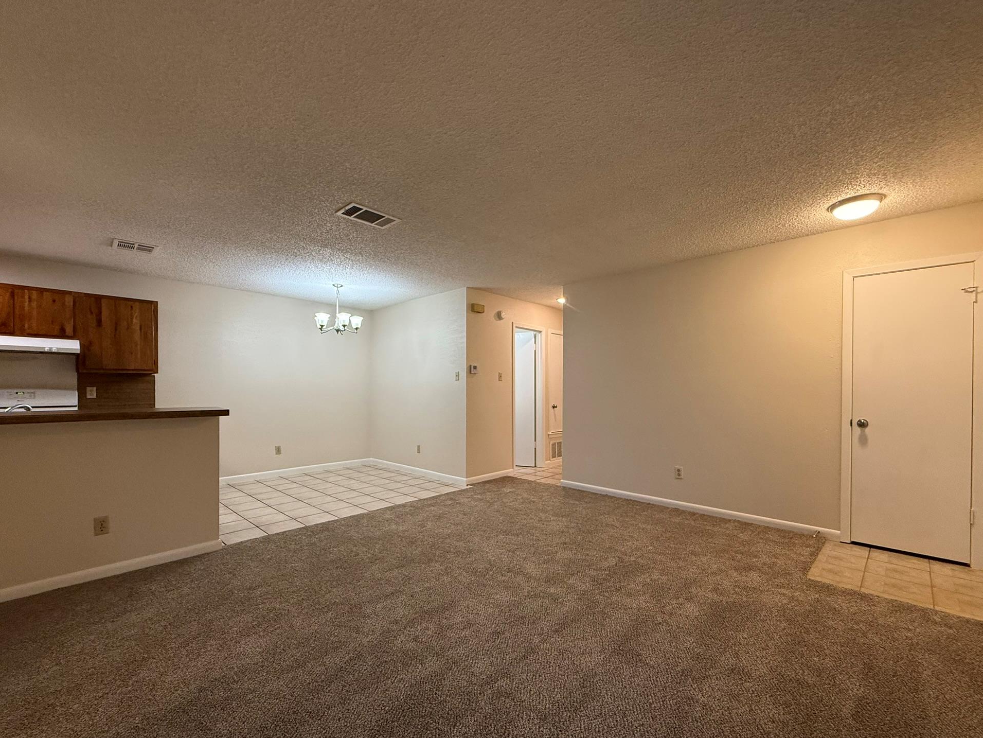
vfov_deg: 81.7
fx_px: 426
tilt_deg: -0.2
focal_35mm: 15
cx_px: 493
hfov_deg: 98.2
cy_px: 391
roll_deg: -0.2
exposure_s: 1/120
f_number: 2.2
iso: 250
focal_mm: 2.22
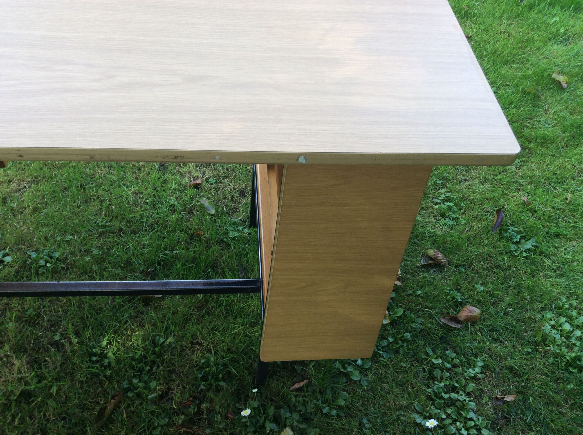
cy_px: 218
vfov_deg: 44.1
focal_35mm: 32
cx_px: 292
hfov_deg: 56.9
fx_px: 538
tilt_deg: -49.7
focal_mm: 3.3
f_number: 2.4
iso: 32
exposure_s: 1/142
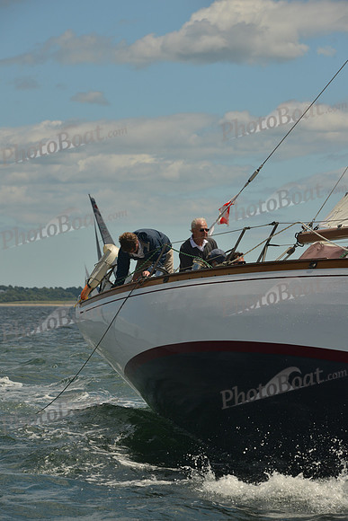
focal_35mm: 160
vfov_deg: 12.8
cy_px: 260
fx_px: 2318
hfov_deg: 8.6
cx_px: 174
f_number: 9
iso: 400
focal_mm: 160
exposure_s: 1/800
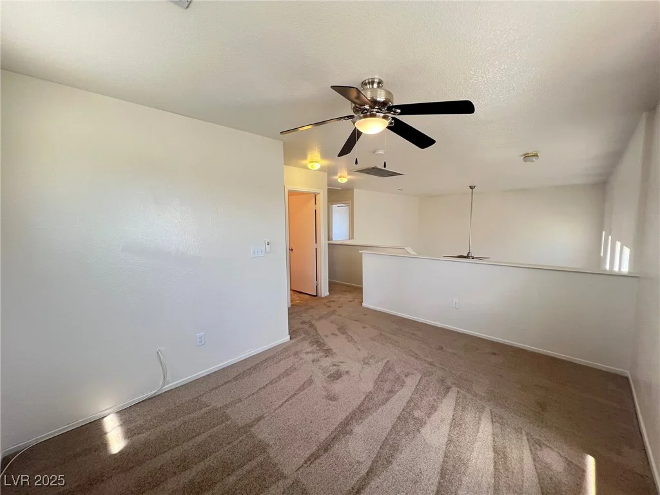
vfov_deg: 89.9
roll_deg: +0.8
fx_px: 248
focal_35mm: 13
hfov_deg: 106.2
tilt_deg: -5.3
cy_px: 248
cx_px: 330
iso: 80
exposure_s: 1/30
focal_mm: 1.57
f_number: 1.8
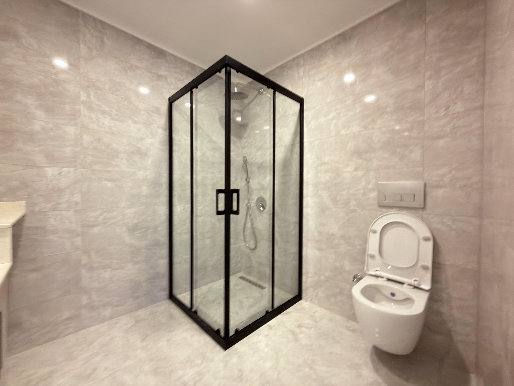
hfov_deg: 102.1
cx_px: 257
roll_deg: -0.1
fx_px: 208
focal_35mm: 14
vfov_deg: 85.7
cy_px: 193
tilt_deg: -3.0
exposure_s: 1/20
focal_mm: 2.22
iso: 320
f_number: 2.2
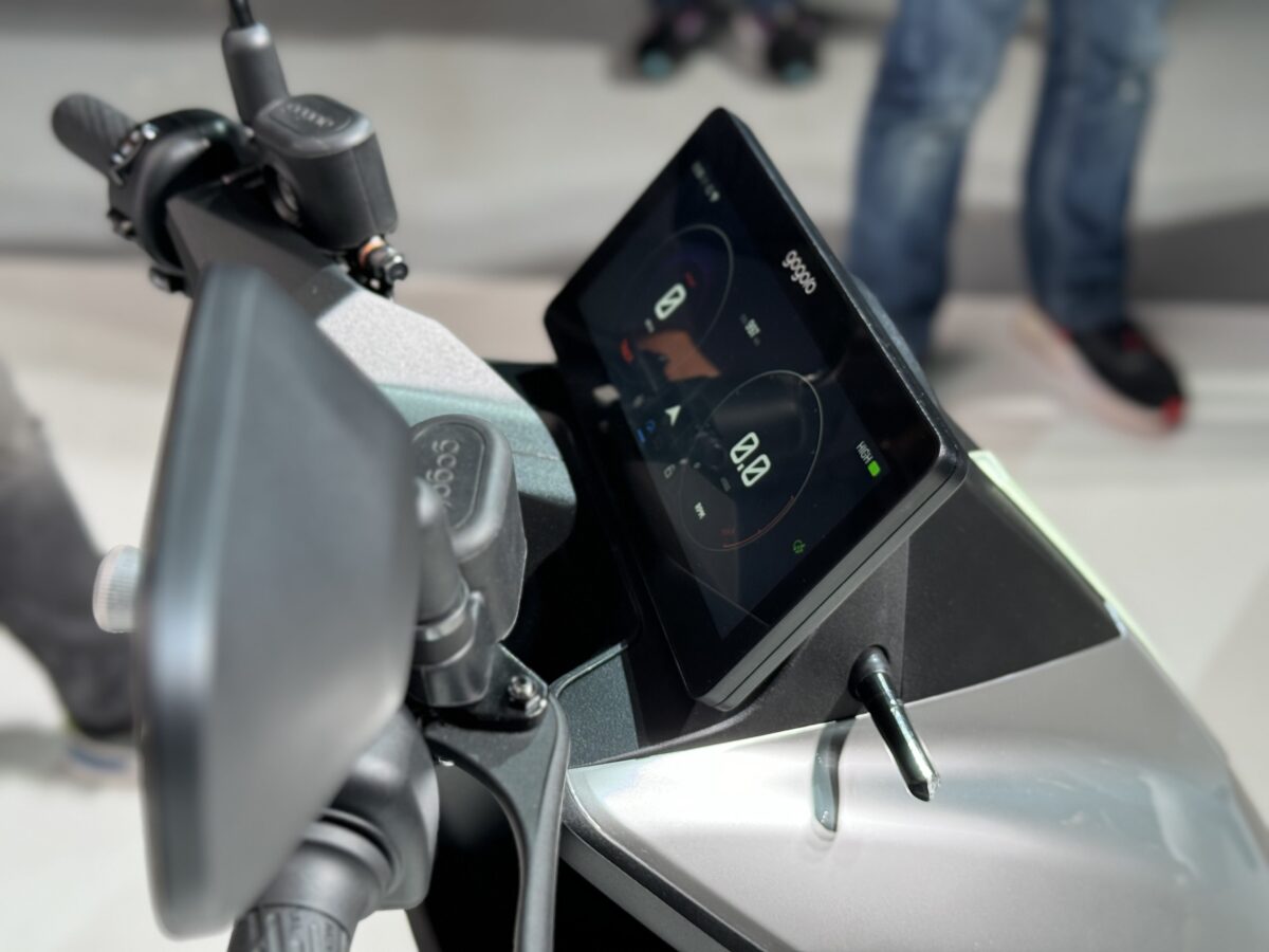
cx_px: 634
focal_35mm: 48
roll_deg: +5.7
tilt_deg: -38.6
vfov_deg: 30.3
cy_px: 476
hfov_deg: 39.7
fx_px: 1760
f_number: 1.78
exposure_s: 1/129
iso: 100
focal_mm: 6.76
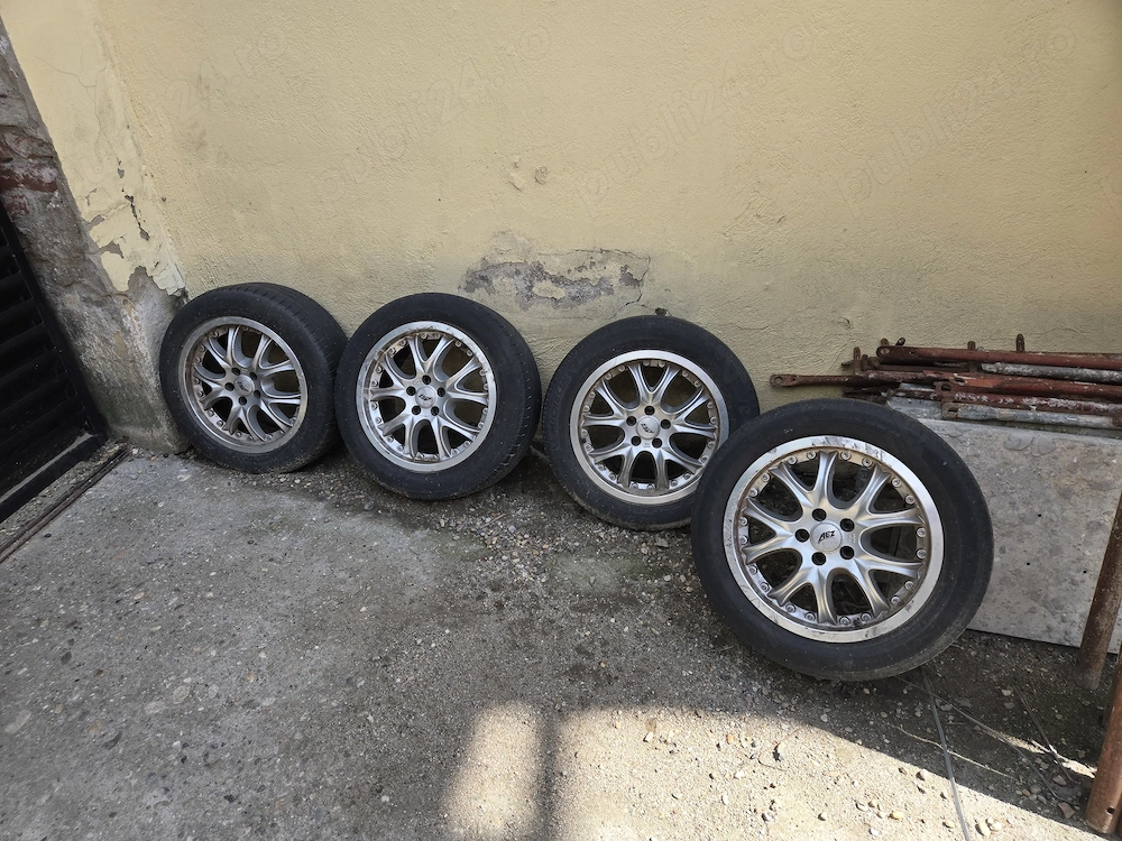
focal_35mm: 23
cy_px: 420
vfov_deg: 58.9
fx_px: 745
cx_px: 561
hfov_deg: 73.9
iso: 80
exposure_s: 1/1623
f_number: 1.8
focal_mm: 5.4
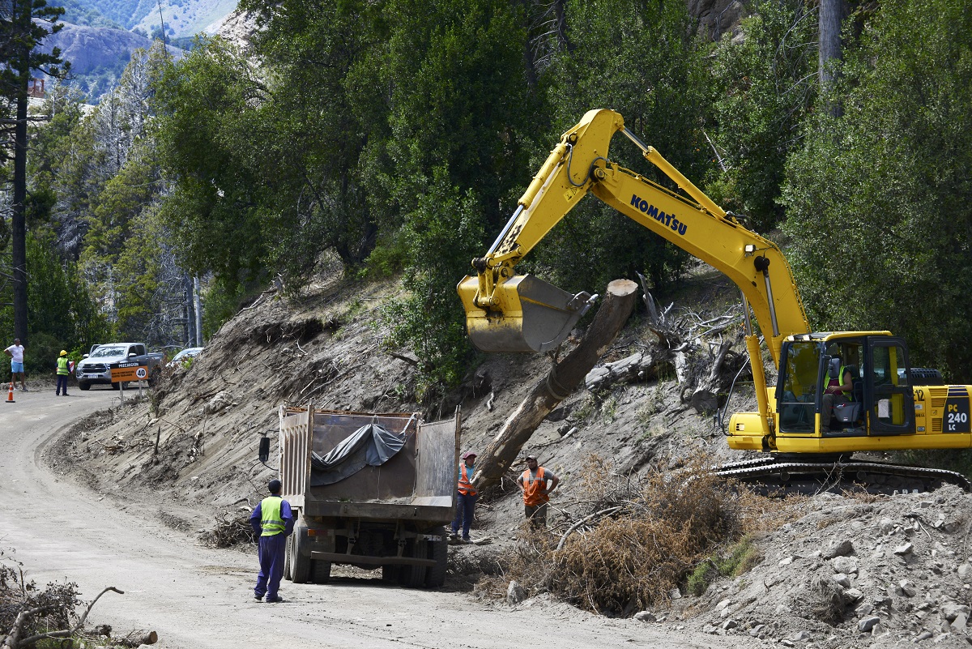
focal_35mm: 150
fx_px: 4051
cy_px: 324
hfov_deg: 13.7
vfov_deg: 9.2
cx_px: 486
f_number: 11
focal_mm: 150
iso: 320
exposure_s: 1/500
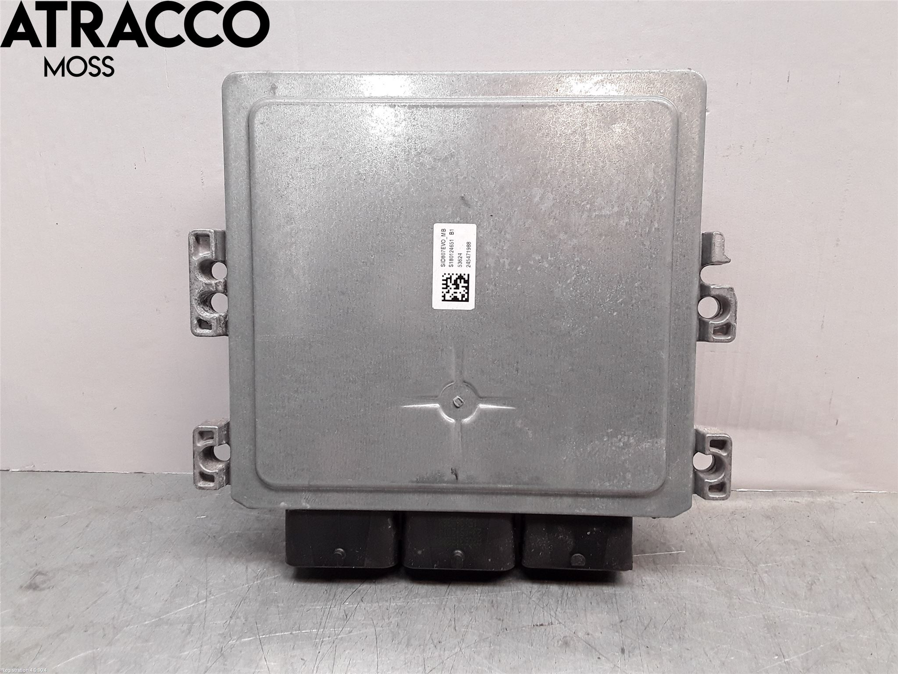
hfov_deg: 63.4
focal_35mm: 28
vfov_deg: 49.7
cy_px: 337
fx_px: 726
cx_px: 449
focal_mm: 2.91
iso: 50
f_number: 1.9
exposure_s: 1/50
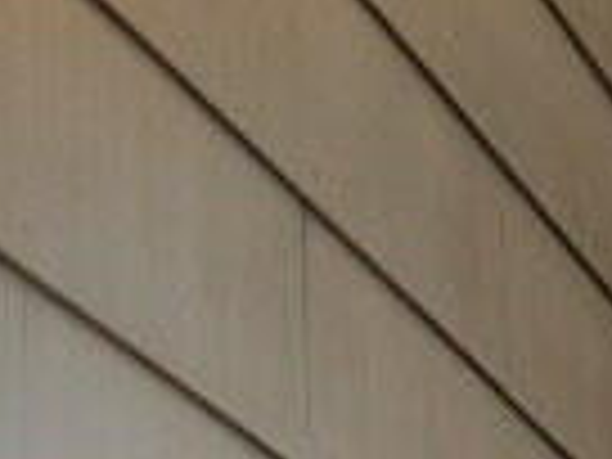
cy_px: 1076
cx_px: 1431
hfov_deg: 13.0
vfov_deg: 10.8
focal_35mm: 118
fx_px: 2086
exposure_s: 1/125
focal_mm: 4.5
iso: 125
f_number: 3.2
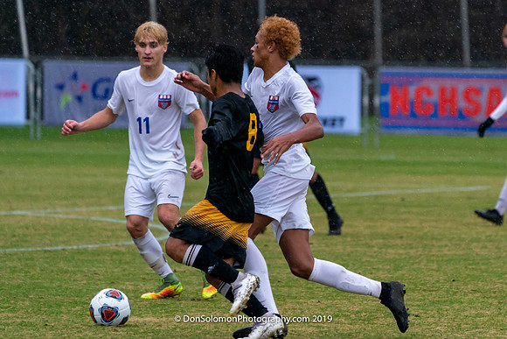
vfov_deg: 3.1
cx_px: 359
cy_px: 99
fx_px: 6277
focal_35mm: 446
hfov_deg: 4.6
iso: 3200
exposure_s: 1/1000
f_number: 5.6
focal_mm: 315
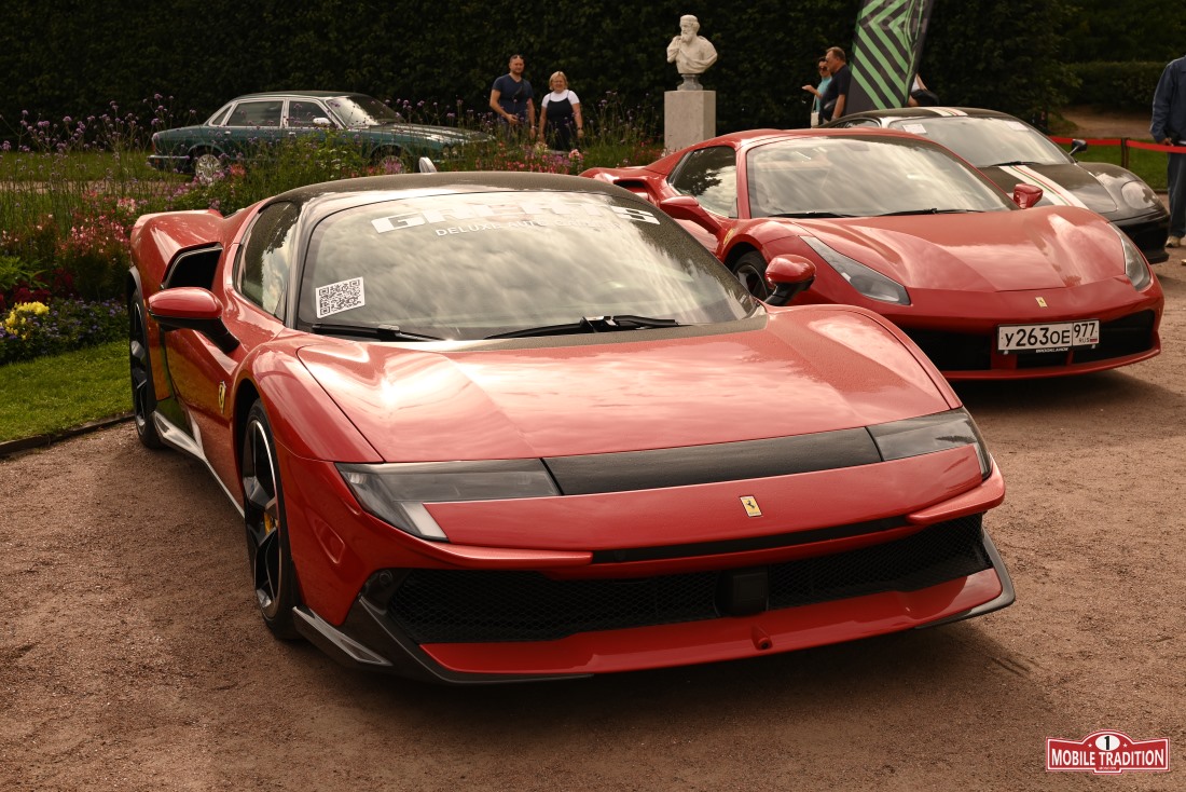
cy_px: 396
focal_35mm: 49
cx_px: 593
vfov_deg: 27.5
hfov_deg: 40.3
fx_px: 1615
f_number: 8
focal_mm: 49
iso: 125
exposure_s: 1/250
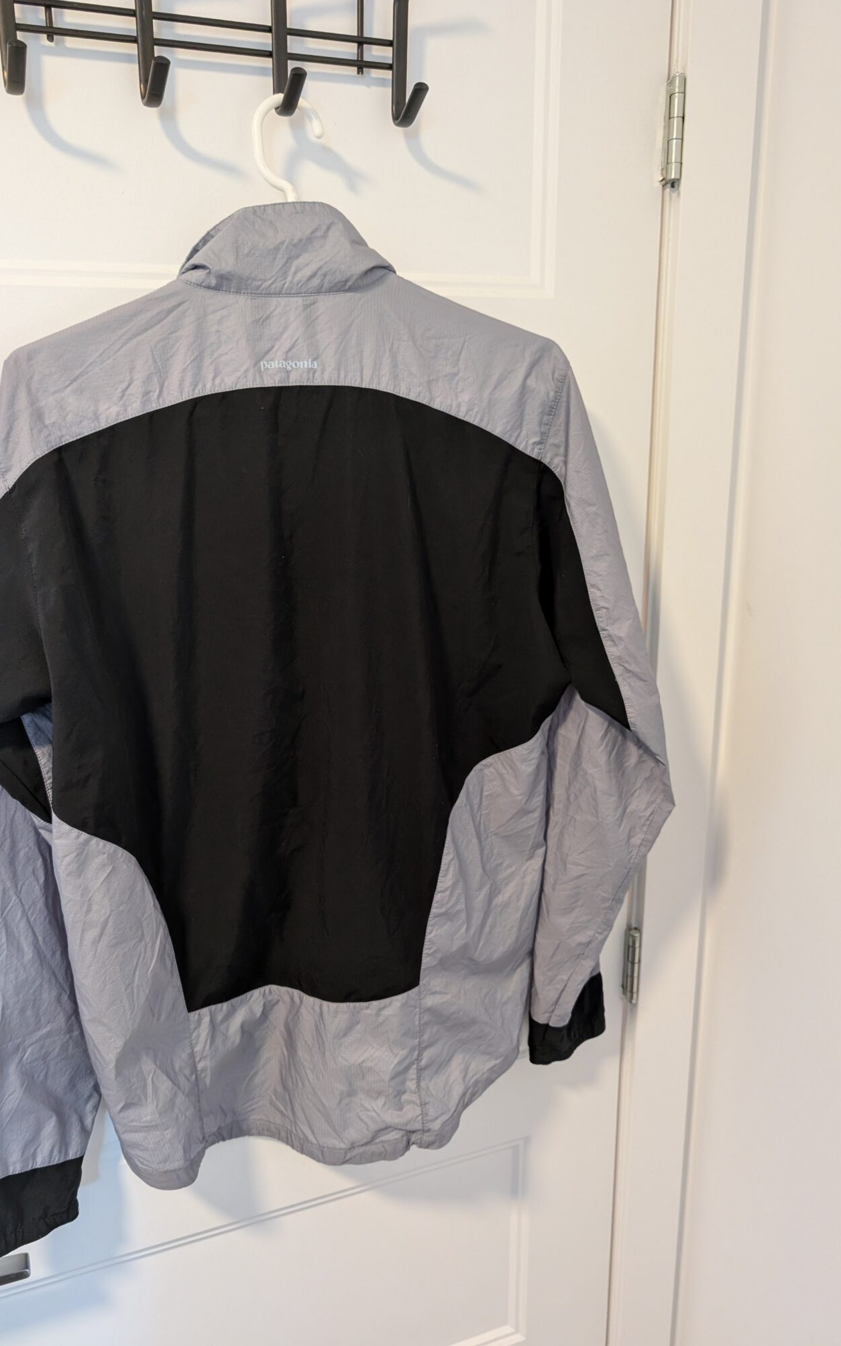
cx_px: 362
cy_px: 670
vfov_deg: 70.4
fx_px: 954
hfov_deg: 47.5
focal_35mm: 26
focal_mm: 6.9
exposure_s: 1/60
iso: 589
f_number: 1.68
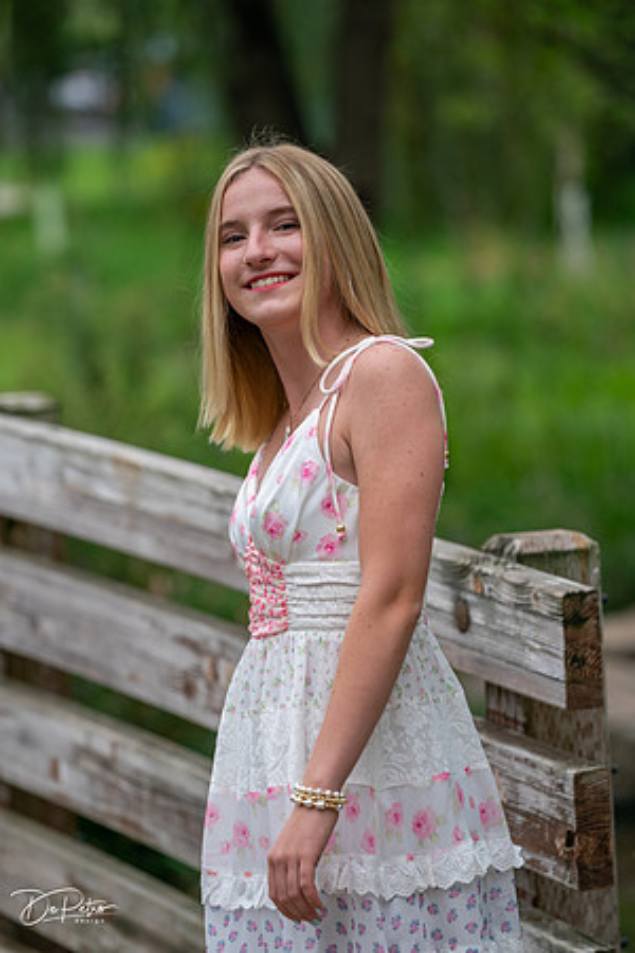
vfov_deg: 11.8
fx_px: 4603
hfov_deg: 7.9
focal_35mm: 174
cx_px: 318
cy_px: 476
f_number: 4
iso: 200
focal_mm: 174
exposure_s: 1/200
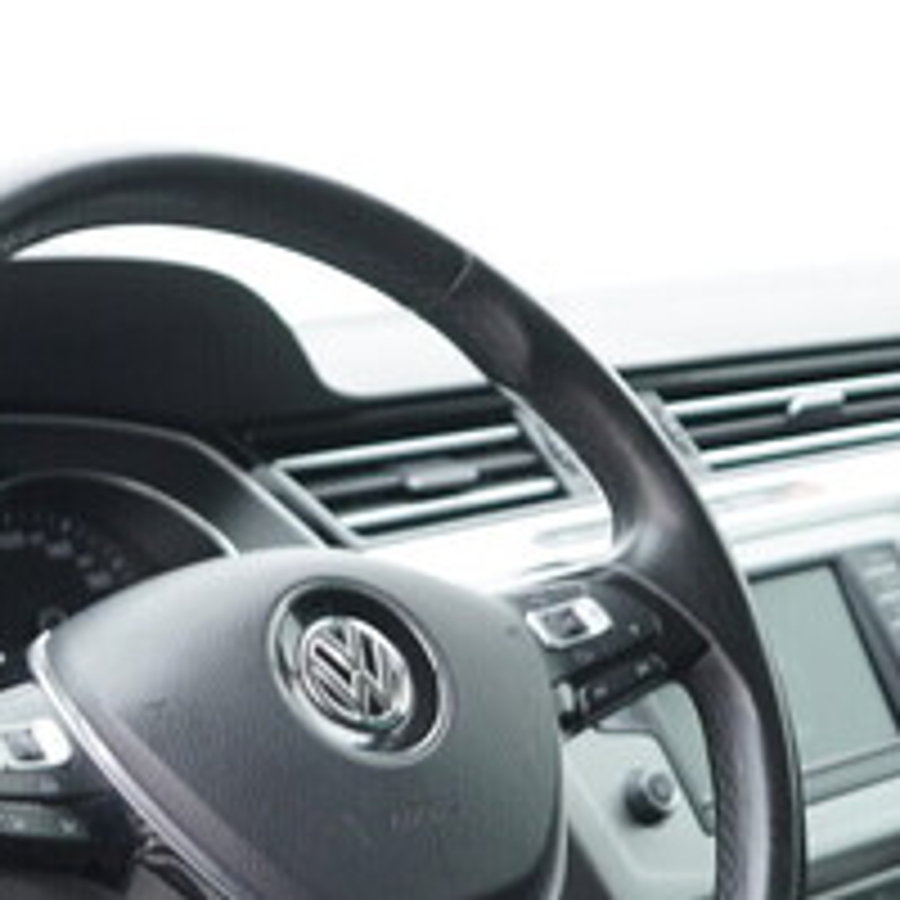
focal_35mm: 84
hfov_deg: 20.6
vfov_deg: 20.5
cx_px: 356
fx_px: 2471
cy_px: 691
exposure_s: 1/40
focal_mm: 24
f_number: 2.8
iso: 200
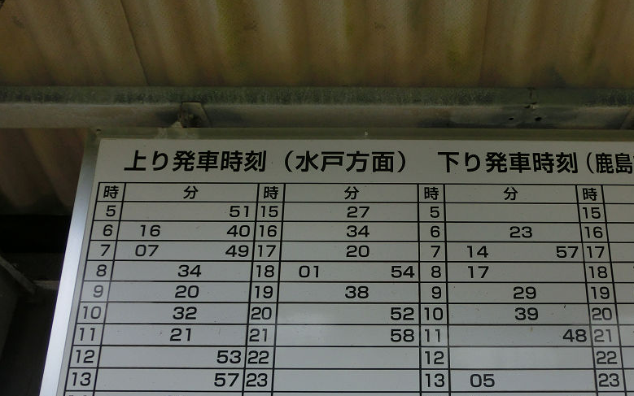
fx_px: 674
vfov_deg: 32.4
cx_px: 396
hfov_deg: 49.9
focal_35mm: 39
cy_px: 278
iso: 80
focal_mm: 5
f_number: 3
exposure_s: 1/200
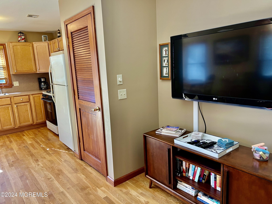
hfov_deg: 67.3
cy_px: 102
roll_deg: +2.3
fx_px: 204
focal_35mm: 26
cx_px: 136
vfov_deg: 53.1
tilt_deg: -11.3
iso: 80
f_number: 1.5
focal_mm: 5.7
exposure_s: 1/60
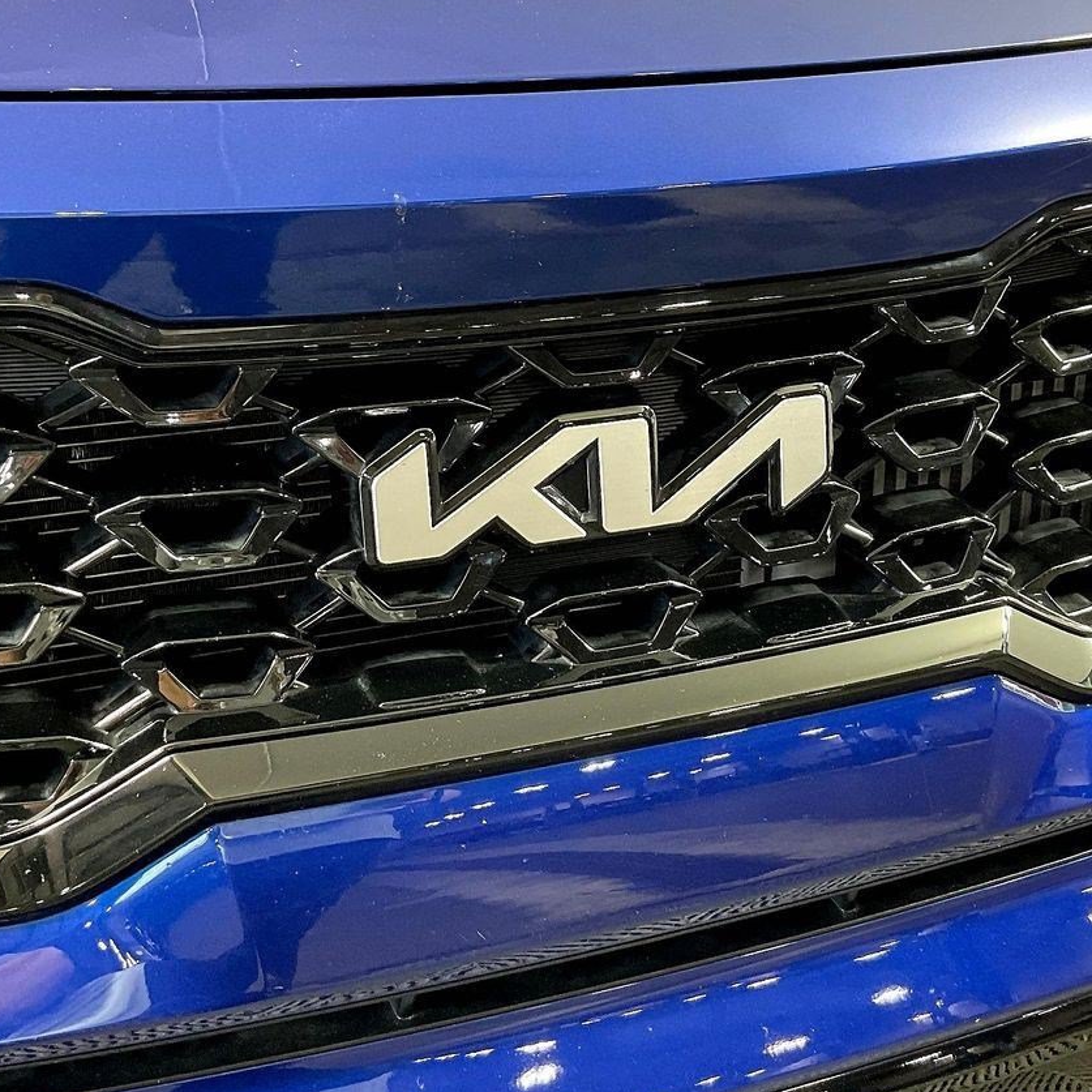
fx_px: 1749
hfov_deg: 34.6
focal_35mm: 49
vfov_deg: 34.6
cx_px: 654
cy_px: 449
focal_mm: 3
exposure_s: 1/60
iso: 125
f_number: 1.8
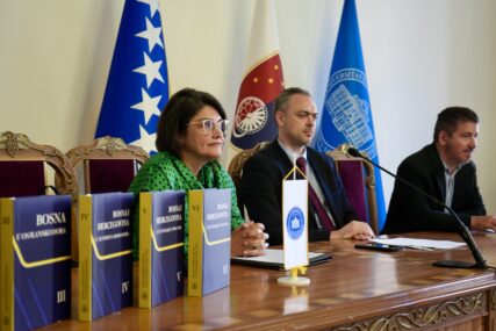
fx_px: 689
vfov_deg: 27.0
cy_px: 166
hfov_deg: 39.6
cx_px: 248
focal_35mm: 50
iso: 2000
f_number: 4.5
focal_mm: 50
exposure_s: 1/125
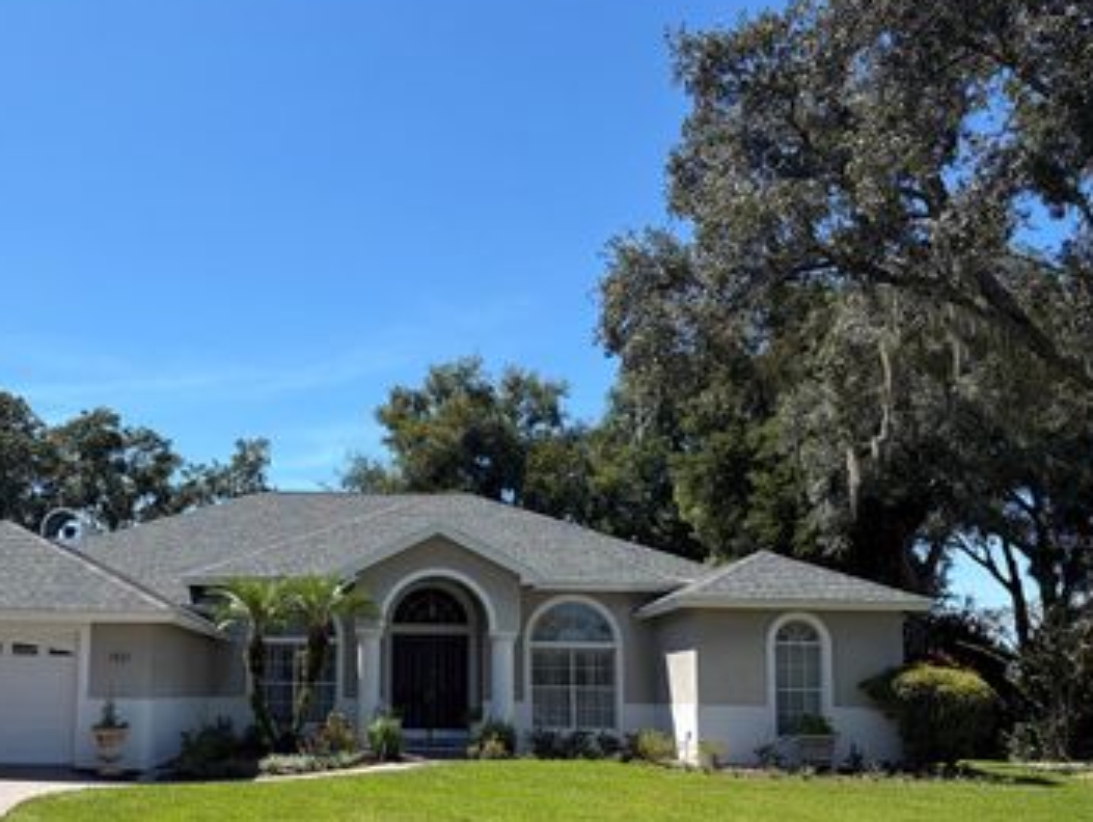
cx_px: 361
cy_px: 540
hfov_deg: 49.2
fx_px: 1169
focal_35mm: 37
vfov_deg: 38.3
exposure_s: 1/3279
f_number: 1.6
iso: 50
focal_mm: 5.96
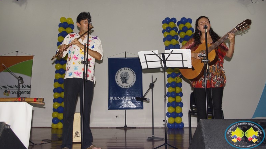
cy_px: 62
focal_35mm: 35
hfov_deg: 56.6
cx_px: 132
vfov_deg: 33.6
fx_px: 247
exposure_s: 1/100
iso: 800
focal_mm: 22
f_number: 6.3
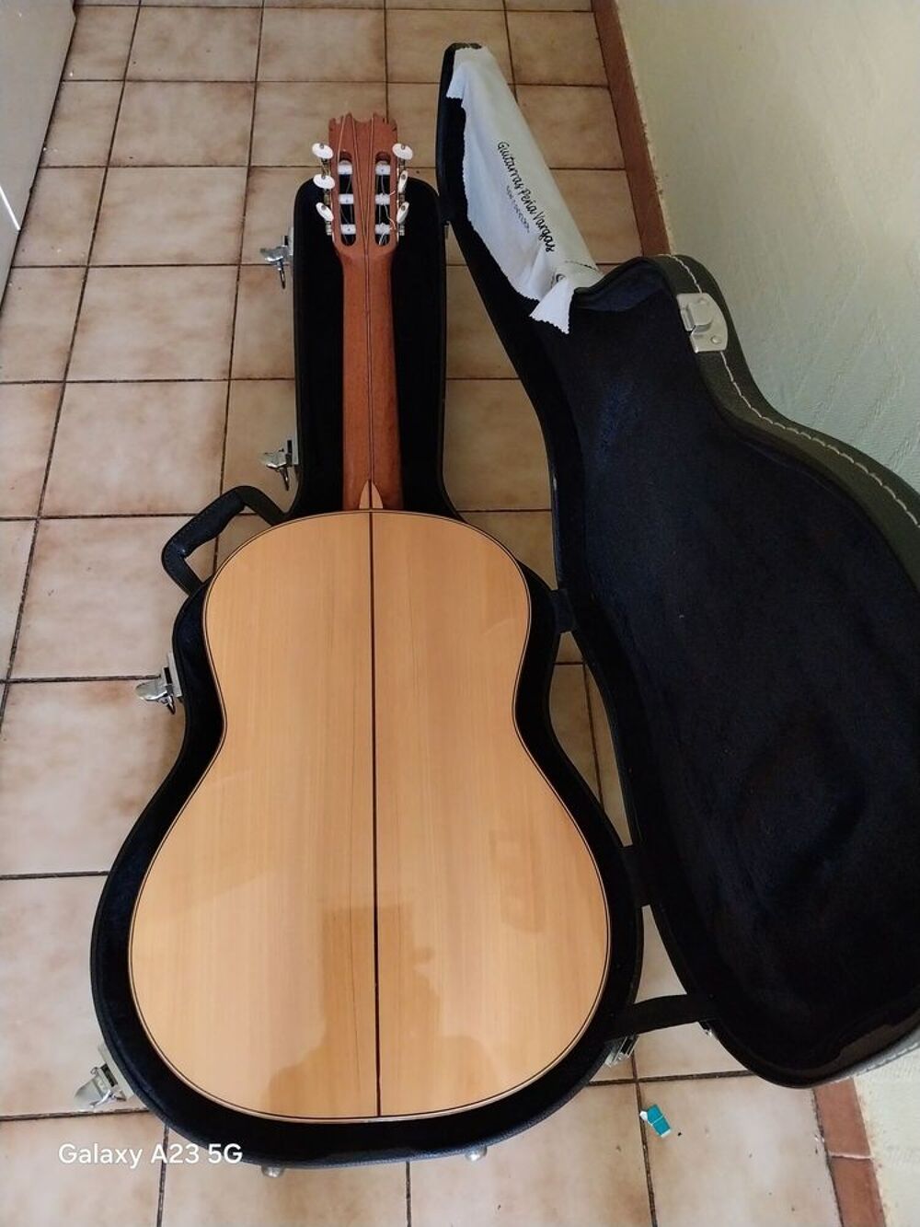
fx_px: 921
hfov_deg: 53.1
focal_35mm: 26
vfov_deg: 67.3
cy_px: 614
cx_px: 460
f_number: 1.8
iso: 640
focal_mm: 4
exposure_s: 1/25
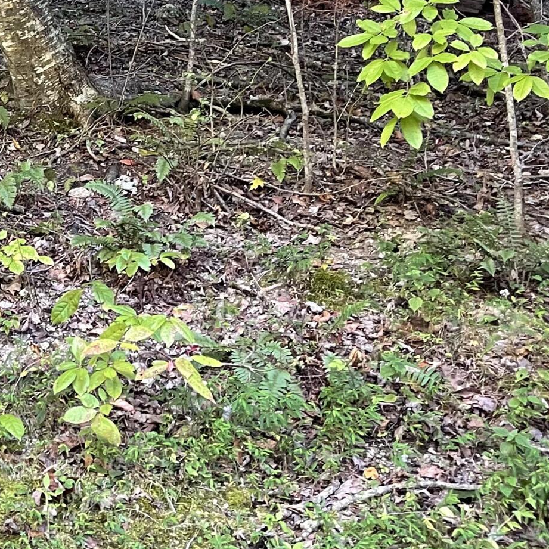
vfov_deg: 23.0
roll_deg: +2.8
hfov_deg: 21.2
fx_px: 1292
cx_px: -211
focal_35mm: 72
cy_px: -2
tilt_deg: +9.8
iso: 160
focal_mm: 5.1
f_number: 1.6
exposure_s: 1/60
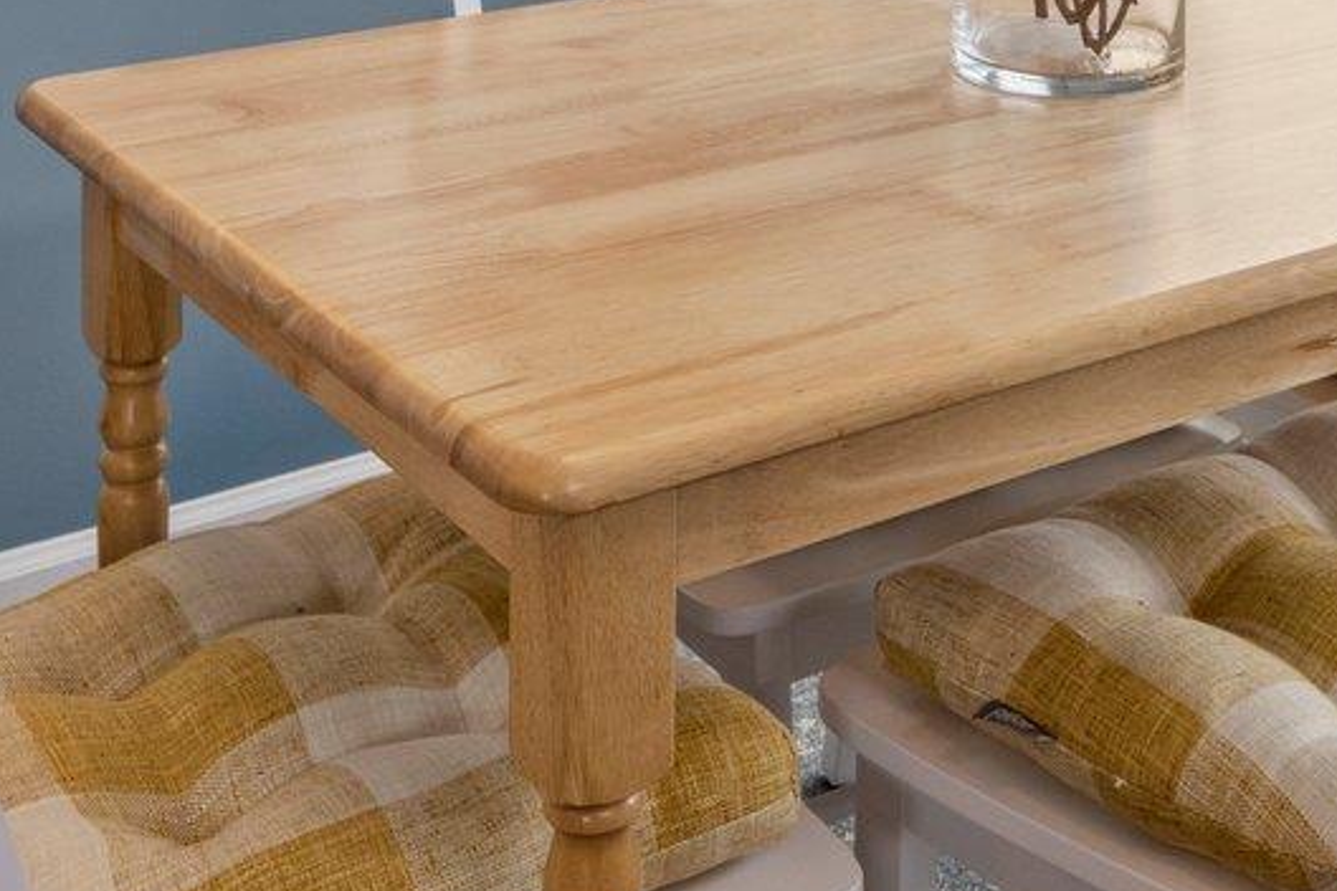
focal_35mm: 66
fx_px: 2451
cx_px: 929
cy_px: -513
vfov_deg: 18.0
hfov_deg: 30.2
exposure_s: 1/15
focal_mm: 17
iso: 400
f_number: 7.1
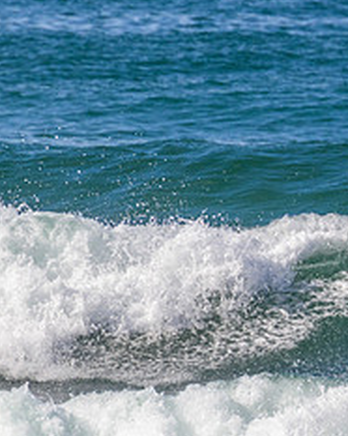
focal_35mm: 1873
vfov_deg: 1.0
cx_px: 541
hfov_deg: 0.8
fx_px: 24145
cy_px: 244
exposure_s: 1/2000
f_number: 11
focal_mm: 800
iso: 1400
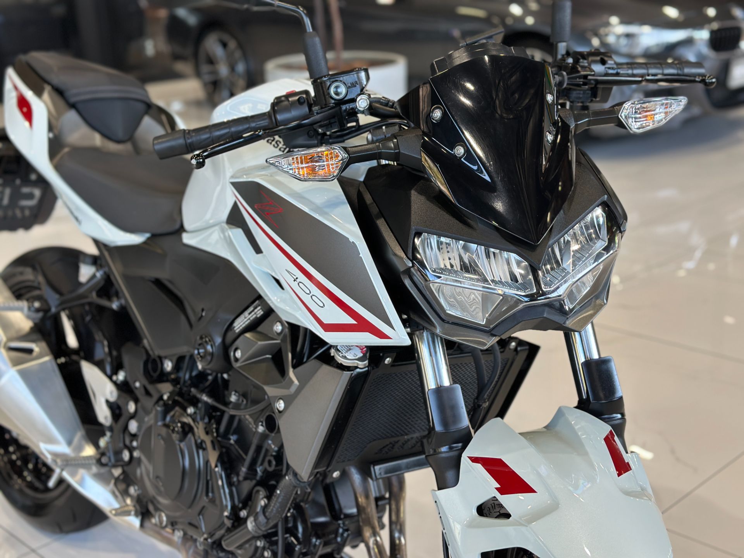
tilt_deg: -18.1
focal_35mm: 48
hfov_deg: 39.7
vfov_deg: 30.3
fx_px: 1032
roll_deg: +3.1
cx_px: 372
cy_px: 279
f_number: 1.78
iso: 100
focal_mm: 6.86
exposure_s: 1/120
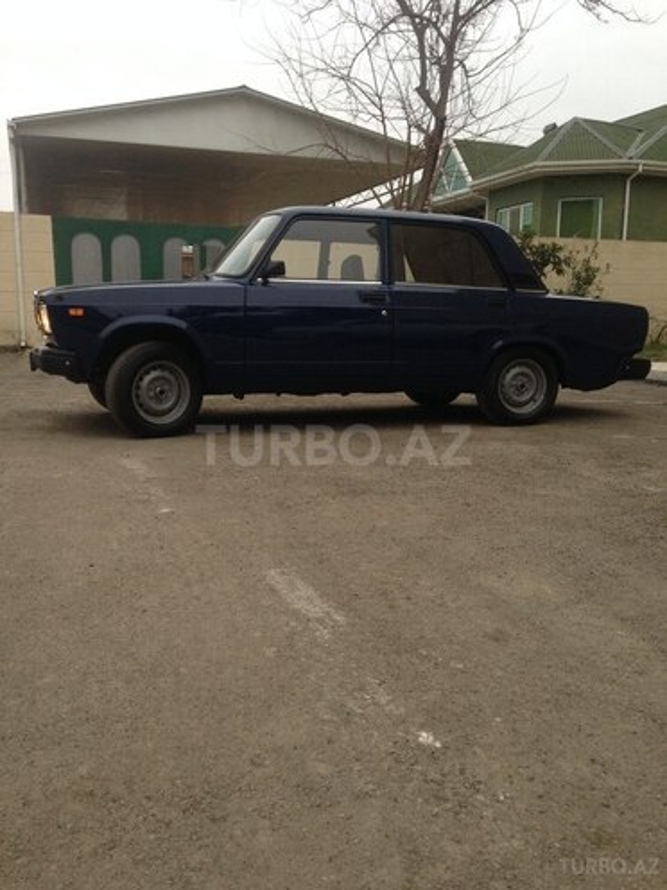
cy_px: 445
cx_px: 334
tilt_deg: -7.9
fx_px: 848
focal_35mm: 33
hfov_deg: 42.9
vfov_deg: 55.4
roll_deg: -0.9
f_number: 2.4
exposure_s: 1/120
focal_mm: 4.12
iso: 80
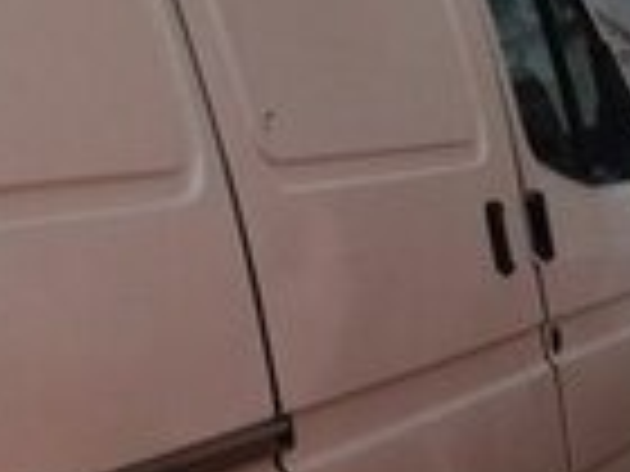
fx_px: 2402
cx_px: 1458
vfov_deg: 10.5
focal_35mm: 132
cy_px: 856
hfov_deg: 12.2
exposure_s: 1/1561
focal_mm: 3.7
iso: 64
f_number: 1.9
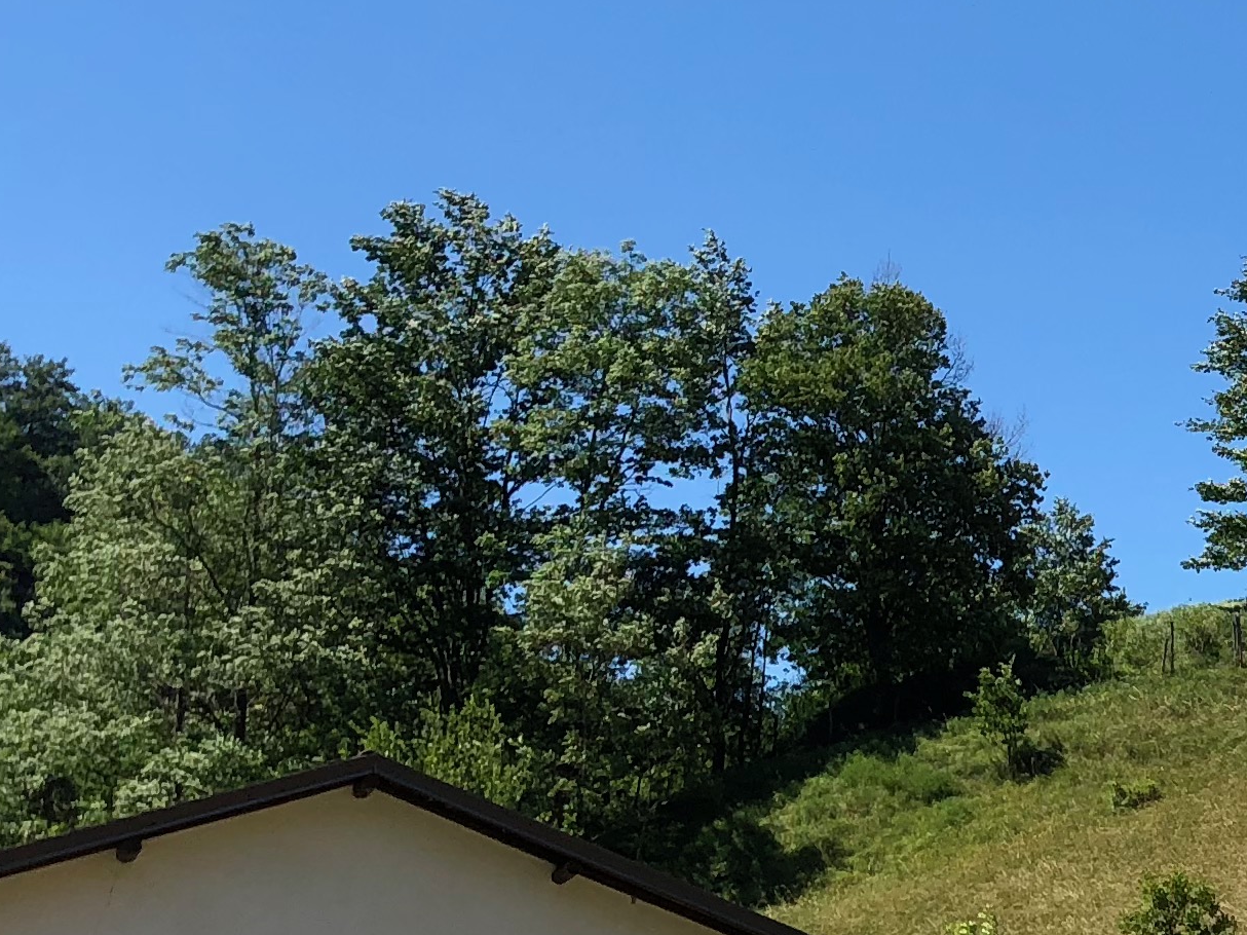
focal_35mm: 93
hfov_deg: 19.3
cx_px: 1664
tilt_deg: +15.8
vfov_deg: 15.9
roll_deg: +1.0
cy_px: 458
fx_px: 3350
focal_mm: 4
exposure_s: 1/1297
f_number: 1.8
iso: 20
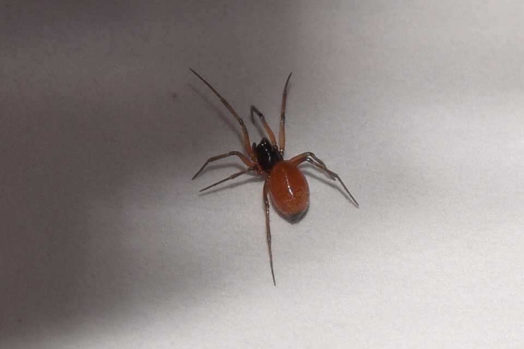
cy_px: 174
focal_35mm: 210
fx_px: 3056
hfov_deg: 9.8
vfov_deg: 6.5
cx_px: 262
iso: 100
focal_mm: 140
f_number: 14
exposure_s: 1/200
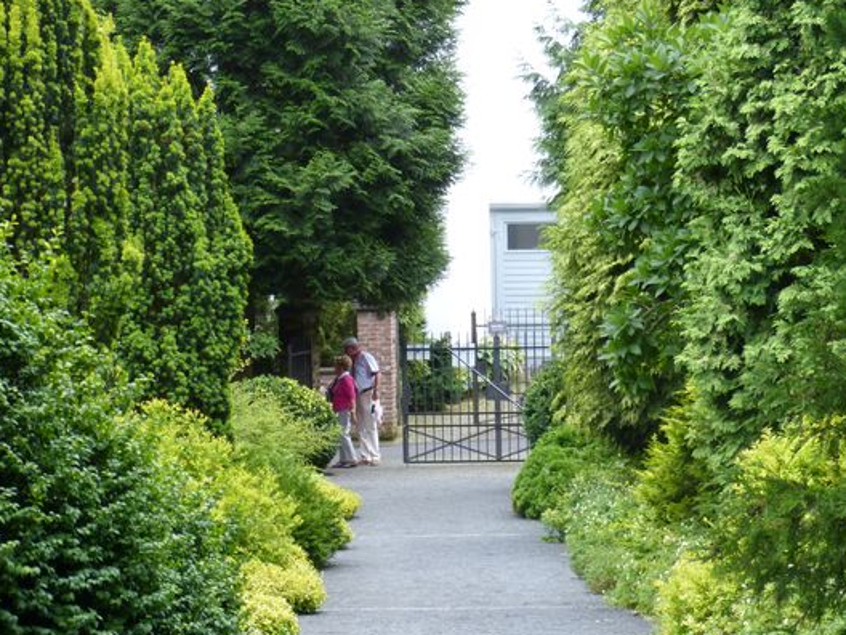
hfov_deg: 12.7
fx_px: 3813
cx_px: 404
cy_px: 407
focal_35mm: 156
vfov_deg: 9.5
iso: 100
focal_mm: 18.6
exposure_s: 1/80
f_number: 3.5
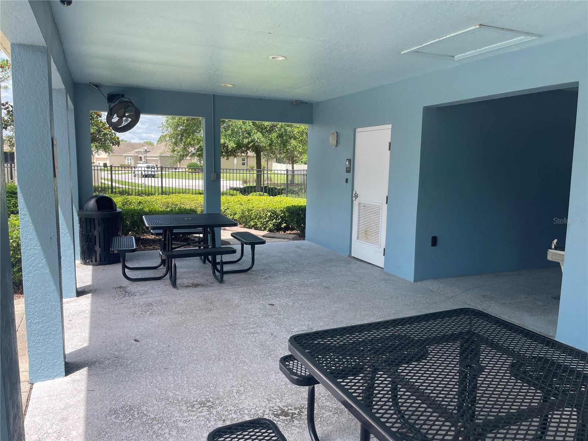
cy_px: 220
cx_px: 294
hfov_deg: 69.4
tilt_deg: -8.7
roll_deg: -1.6
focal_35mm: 25
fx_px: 425
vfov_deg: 54.9
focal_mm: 5.1
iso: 32
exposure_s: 1/908
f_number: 1.6
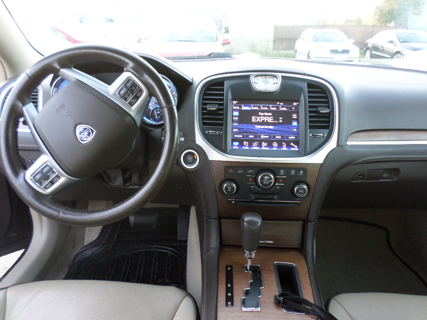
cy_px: 160
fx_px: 308
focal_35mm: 25
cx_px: 214
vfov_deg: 54.9
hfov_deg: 69.4
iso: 240
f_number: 2.5
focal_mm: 4.5
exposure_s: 1/30
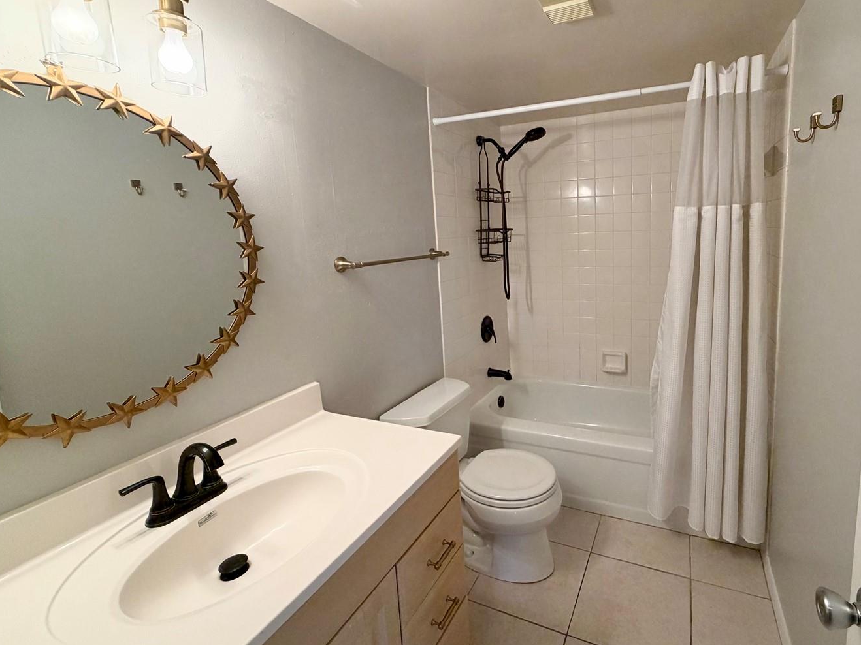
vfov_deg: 74.5
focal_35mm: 17
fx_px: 423
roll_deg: +2.4
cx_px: 516
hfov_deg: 89.9
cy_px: 287
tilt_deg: -8.1
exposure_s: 1/60
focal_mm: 2.22
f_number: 2.2
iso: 200
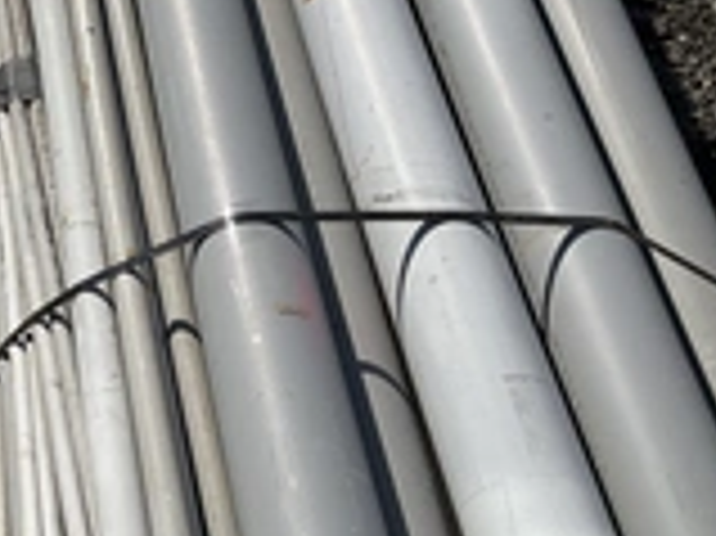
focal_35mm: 73
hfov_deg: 24.8
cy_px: 212
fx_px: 1509
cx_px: -81
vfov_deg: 20.1
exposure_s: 1/3534
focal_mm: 3
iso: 25
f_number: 1.8
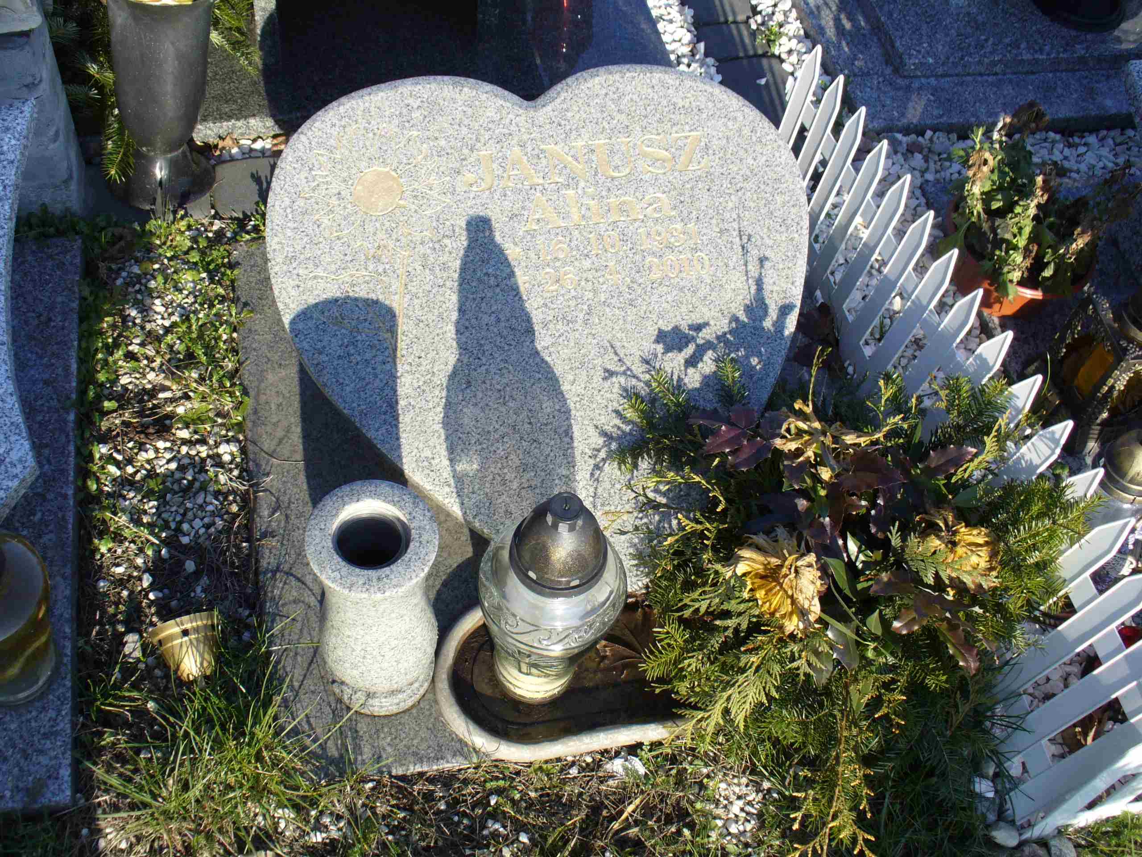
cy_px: 428
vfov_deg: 38.7
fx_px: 1221
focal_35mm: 37
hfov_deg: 50.1
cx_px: 571
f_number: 5.6
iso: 80
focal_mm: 6.1
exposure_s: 1/125
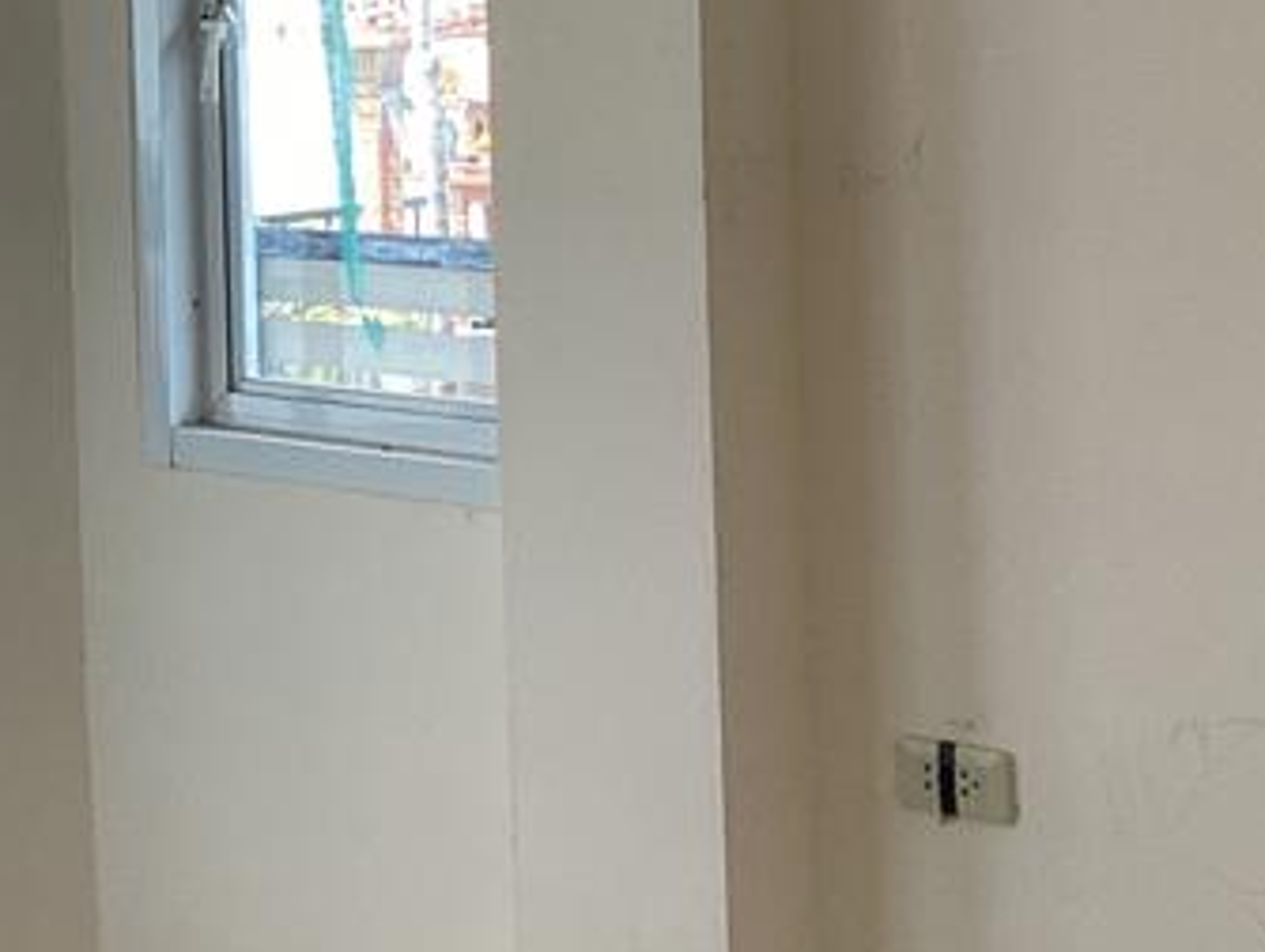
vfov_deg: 13.7
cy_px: -49
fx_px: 3878
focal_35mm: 106
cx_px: -232
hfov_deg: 17.7
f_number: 2.4
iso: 40
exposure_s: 1/120
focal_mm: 3.3
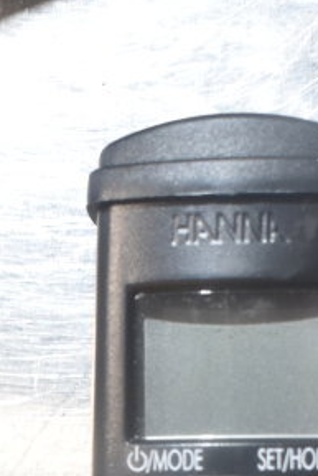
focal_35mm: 133
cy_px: 627
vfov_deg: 14.7
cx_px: 104
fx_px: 1760
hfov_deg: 10.3
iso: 640
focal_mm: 28
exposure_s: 1/50
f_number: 4.2
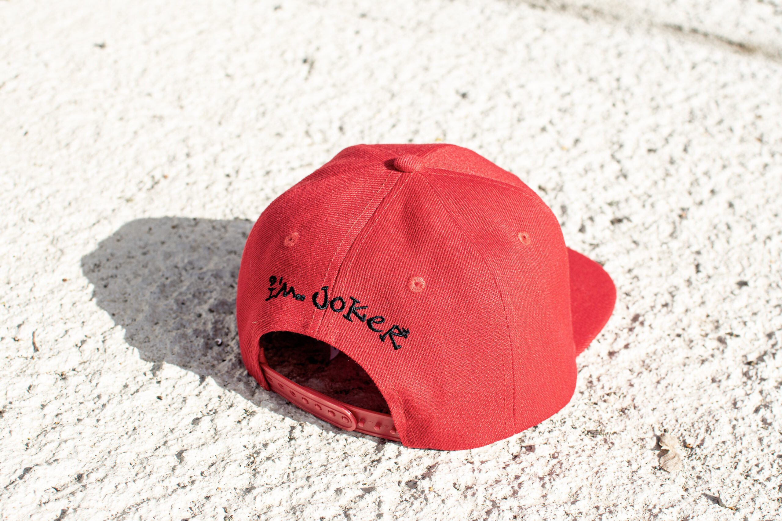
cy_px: 260
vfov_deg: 26.0
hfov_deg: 38.2
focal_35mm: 52
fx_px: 1130
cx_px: 391
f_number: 5
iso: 125
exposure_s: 1/500
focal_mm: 35
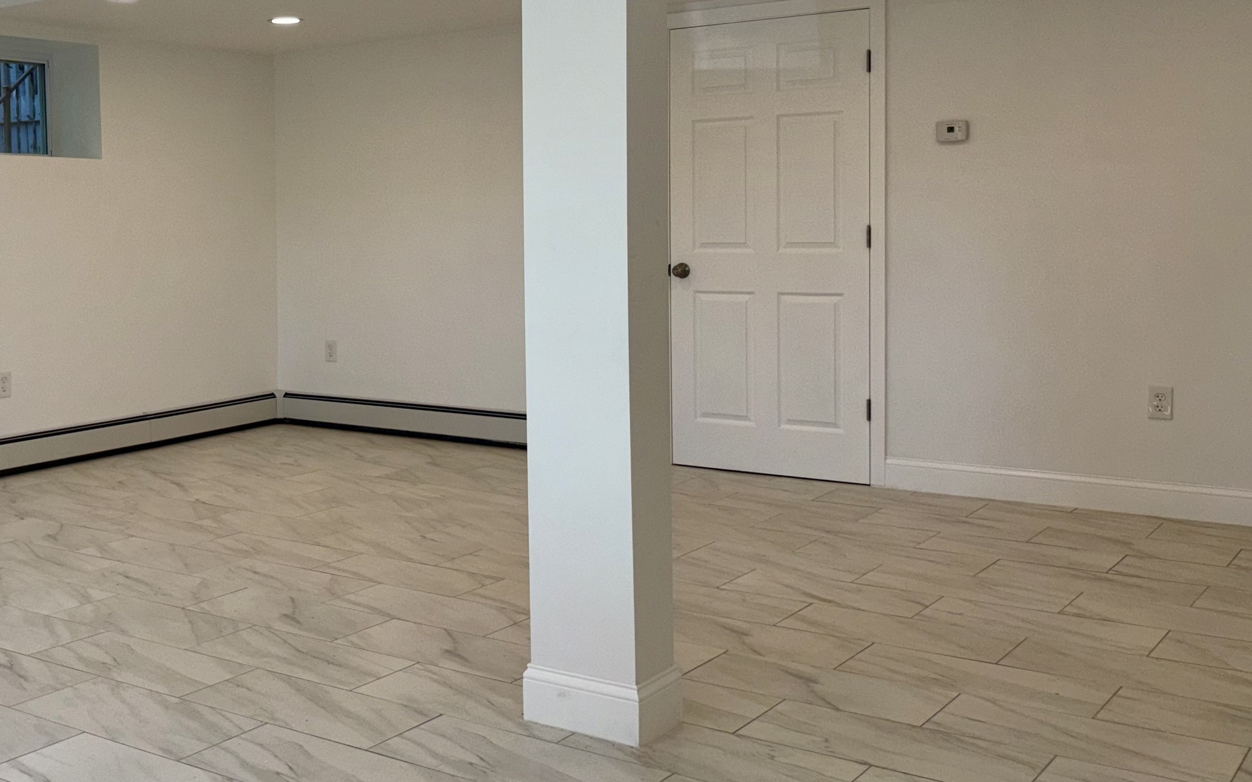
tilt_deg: -2.6
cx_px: 315
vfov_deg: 30.4
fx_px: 1433
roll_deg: +1.7
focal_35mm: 42
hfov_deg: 45.6
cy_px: 296
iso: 40
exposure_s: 1/519
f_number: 1.6
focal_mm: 5.96
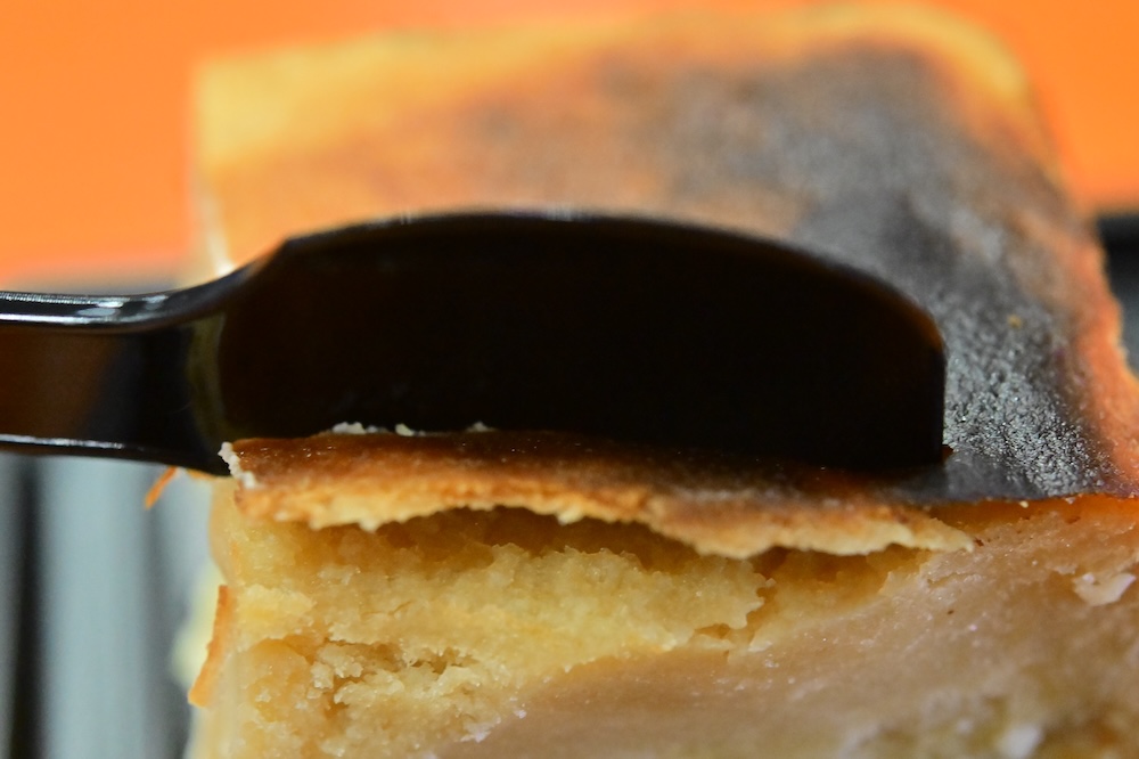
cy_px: 380
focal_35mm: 90
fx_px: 2846
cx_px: 570
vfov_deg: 15.2
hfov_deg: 22.6
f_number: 5.6
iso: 4000
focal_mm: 60
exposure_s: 1/100
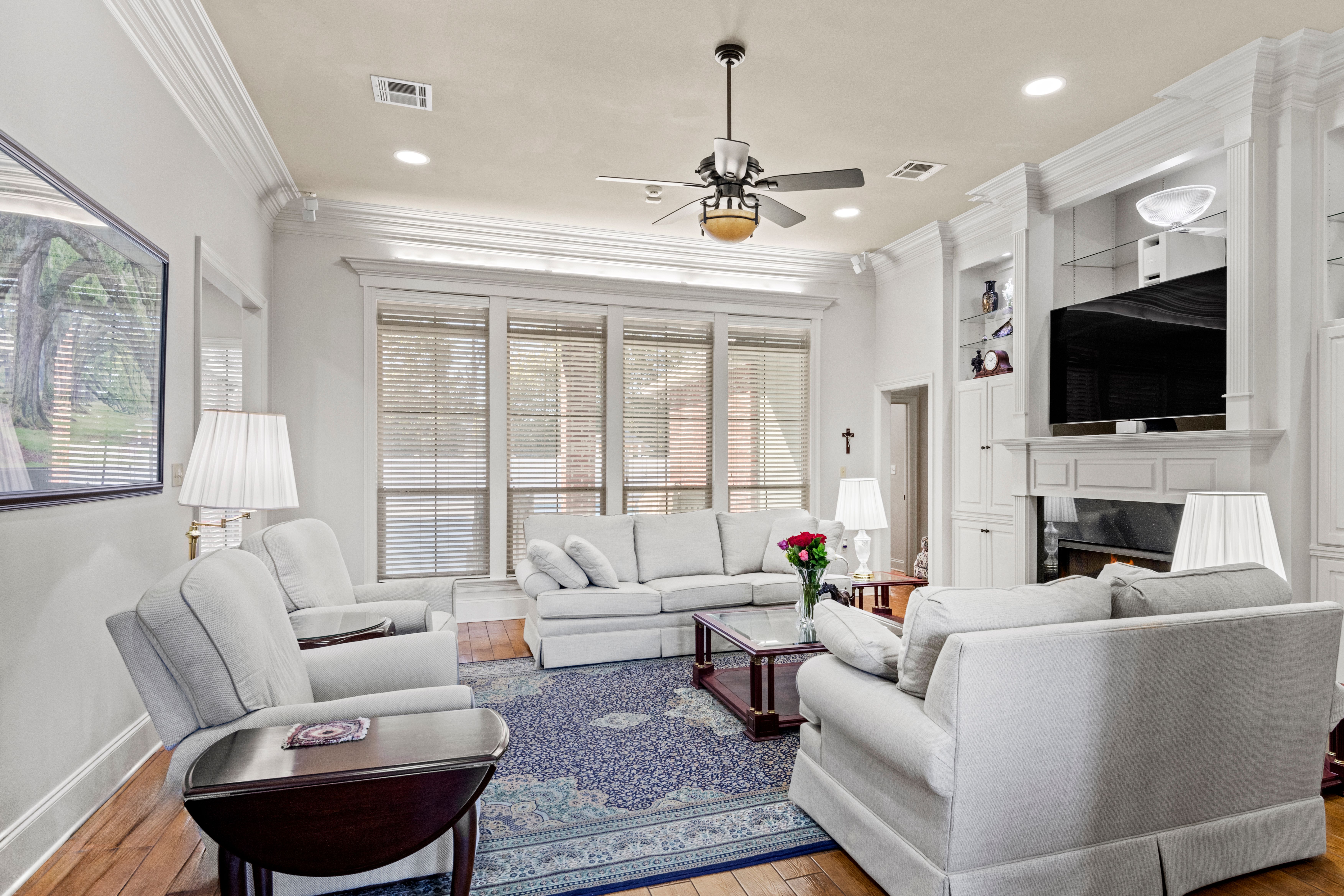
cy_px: 444
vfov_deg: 61.9
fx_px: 747
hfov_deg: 83.8
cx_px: 733
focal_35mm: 20
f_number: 9
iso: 250
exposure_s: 1/4
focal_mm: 17
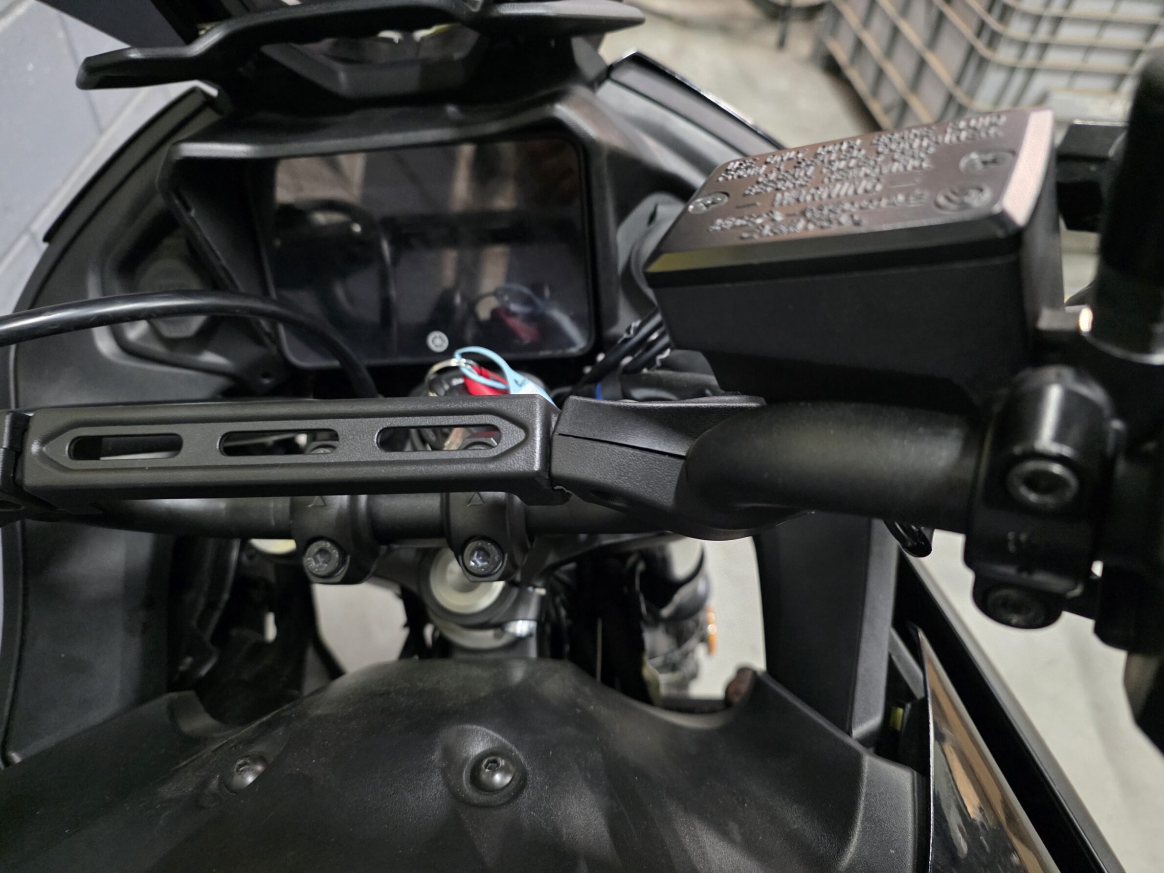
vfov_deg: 58.9
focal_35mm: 23
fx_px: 773
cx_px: 582
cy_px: 436
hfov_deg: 73.9
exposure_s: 1/33.3
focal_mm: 6.25
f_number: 1.7
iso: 1600
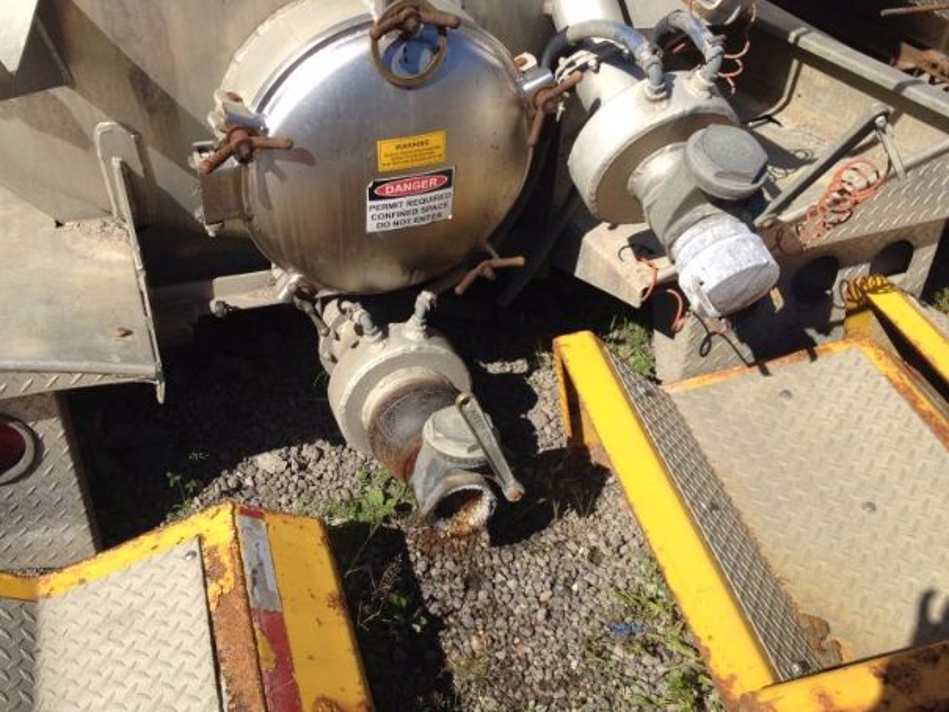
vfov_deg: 38.7
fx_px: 1015
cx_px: 449
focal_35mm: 37
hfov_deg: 50.1
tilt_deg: -38.6
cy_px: 361
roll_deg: -0.6
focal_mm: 4.28
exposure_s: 1/1783
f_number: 2.4
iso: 50
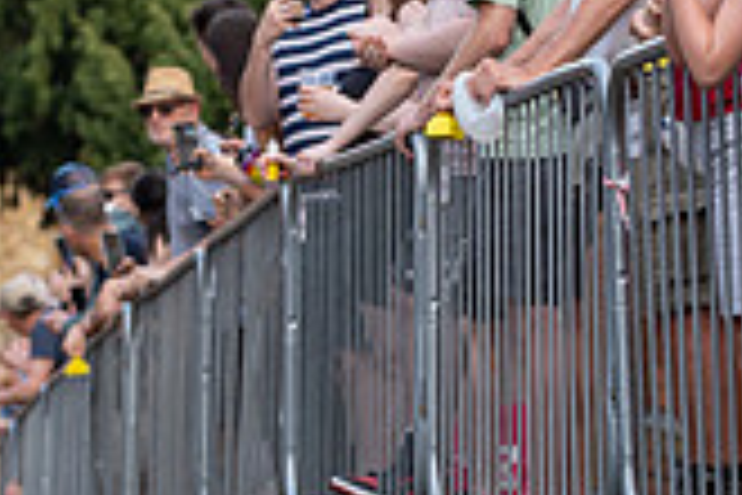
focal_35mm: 271
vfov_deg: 5.0
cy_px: -164
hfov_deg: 7.4
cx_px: -472
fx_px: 5585
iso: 100
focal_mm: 77
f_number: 3.2
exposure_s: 1/640
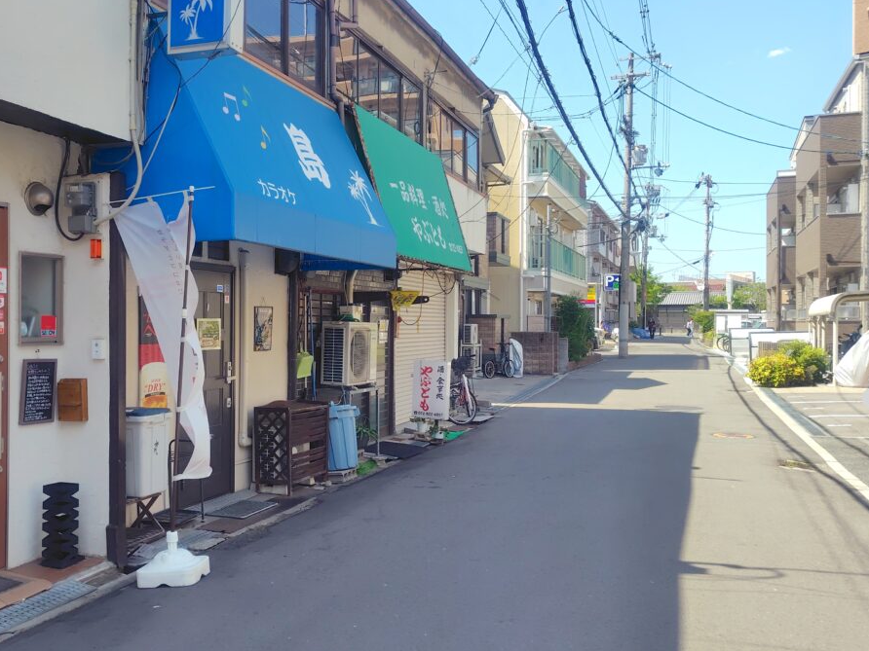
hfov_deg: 54.3
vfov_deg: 42.9
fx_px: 828
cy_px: 317
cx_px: 291
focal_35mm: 33
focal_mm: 5.6
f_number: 1.9
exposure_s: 1/982
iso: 50
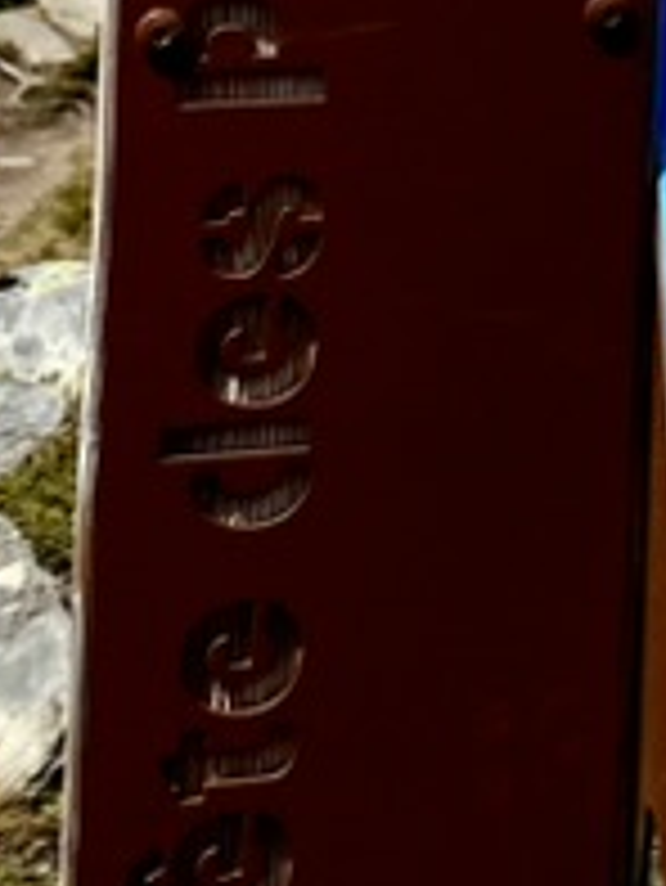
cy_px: -913
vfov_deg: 12.7
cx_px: 1372
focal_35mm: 135
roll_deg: -1.9
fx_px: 3459
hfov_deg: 10.1
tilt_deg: +4.5
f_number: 1.8
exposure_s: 1/4274
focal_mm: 4.25
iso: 32
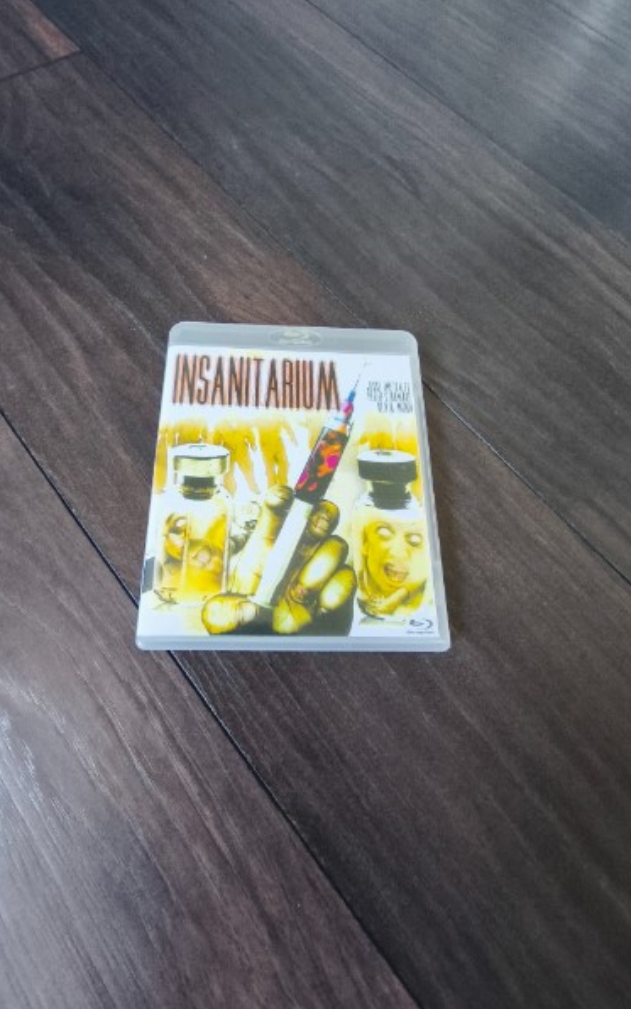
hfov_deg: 71.1
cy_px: 503
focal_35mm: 16
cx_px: 279
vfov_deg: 97.8
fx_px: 440
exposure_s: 1/33.3
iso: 500
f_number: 2.2
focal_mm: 1.91
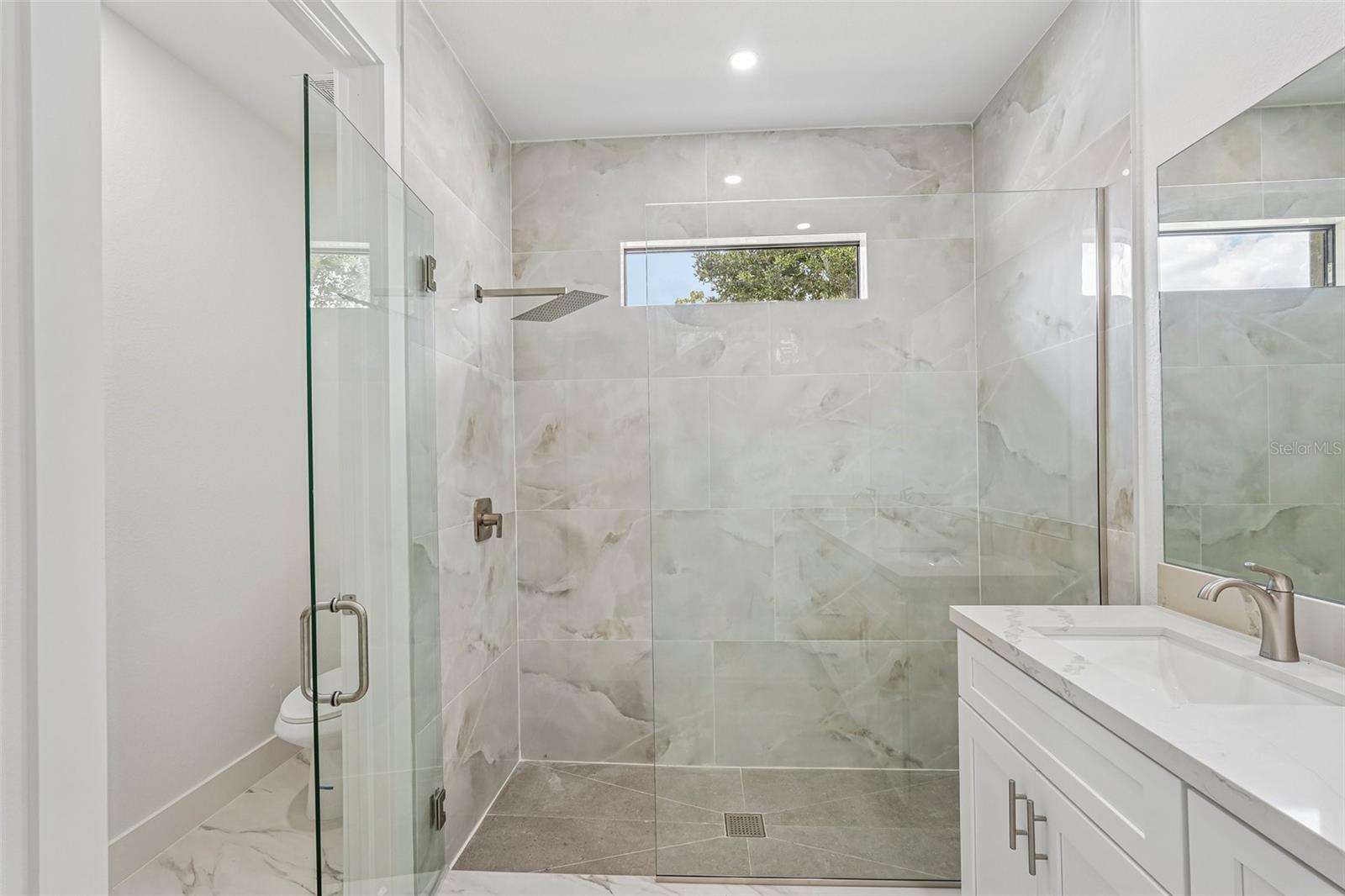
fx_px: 598
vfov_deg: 73.7
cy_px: 448
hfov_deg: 96.7
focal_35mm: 16
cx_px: 672
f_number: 8
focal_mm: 16
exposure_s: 1/20
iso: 400
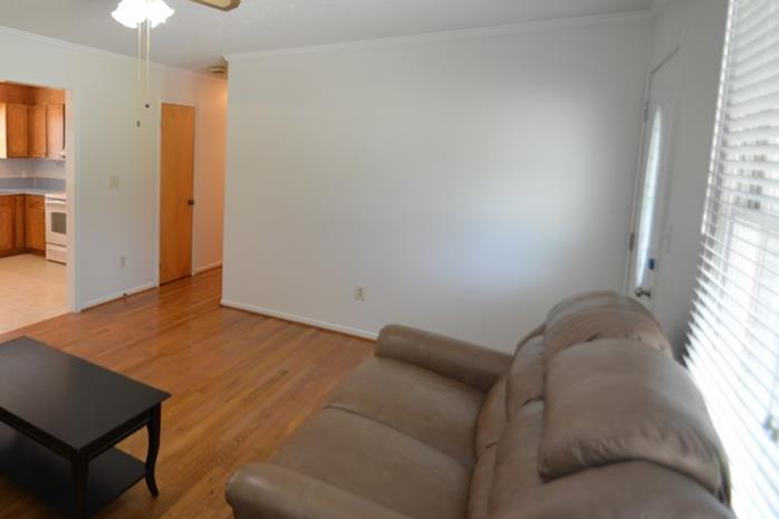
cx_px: 214
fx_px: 476
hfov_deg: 74.1
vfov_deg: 56.3
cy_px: 184
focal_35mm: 22
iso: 320
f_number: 3.5
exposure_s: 1/30
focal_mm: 10
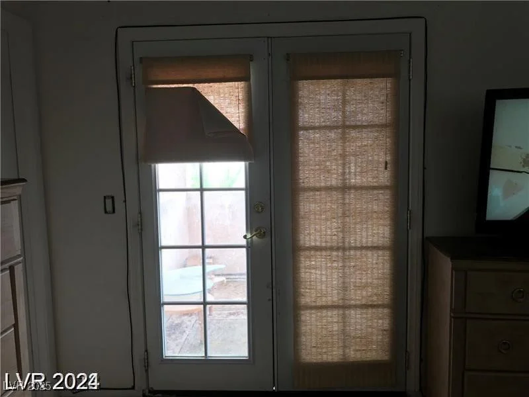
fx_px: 428
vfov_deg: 49.7
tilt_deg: -6.2
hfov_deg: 63.4
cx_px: 264
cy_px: 198
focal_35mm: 28
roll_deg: +1.2
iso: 25
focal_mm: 3.99
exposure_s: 1/54
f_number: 1.8
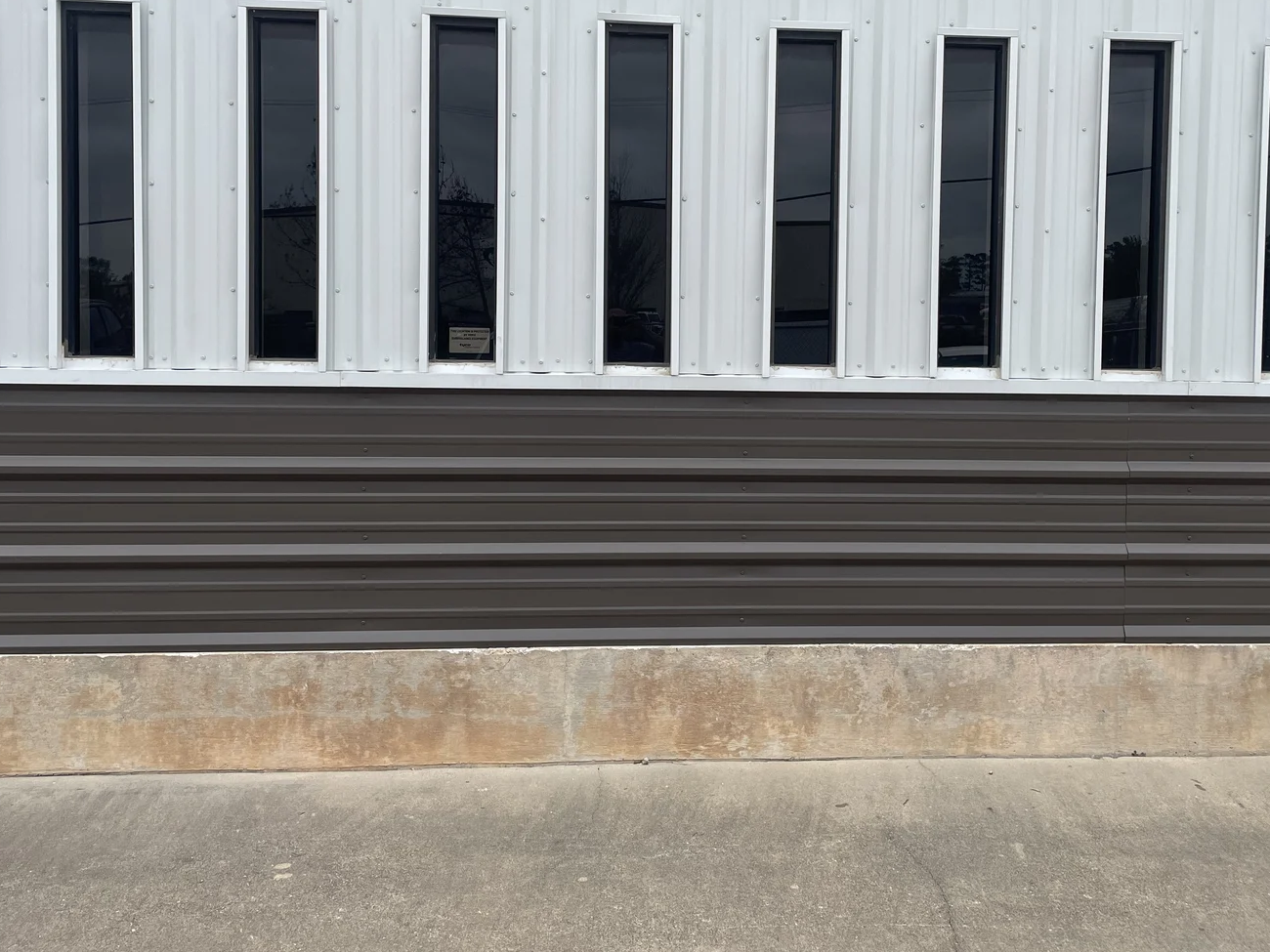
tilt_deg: -1.8
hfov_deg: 51.1
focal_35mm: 36
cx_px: 755
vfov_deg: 39.5
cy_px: 389
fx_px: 1321
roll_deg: -1.8
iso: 32
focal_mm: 4.2
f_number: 1.6
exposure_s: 1/1383
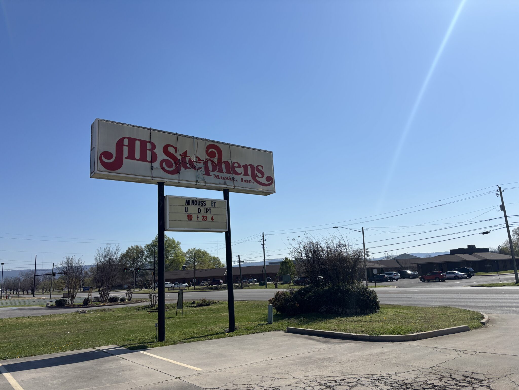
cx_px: 260
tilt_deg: +11.2
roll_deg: +3.2
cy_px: 195
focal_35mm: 26
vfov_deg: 53.1
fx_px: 390
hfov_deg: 67.3
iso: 50
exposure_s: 1/7194
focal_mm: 5.96
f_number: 1.6
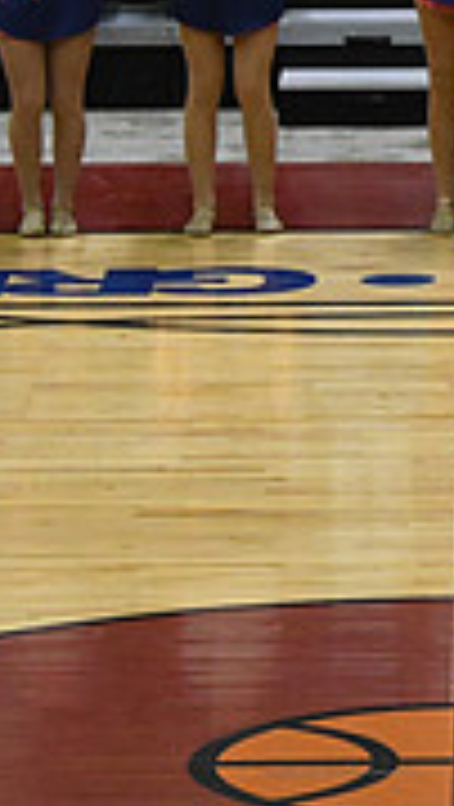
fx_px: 7814
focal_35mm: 366
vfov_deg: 5.9
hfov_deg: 3.3
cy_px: -43
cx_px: 1245
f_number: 4
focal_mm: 72
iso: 4000
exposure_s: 1/500
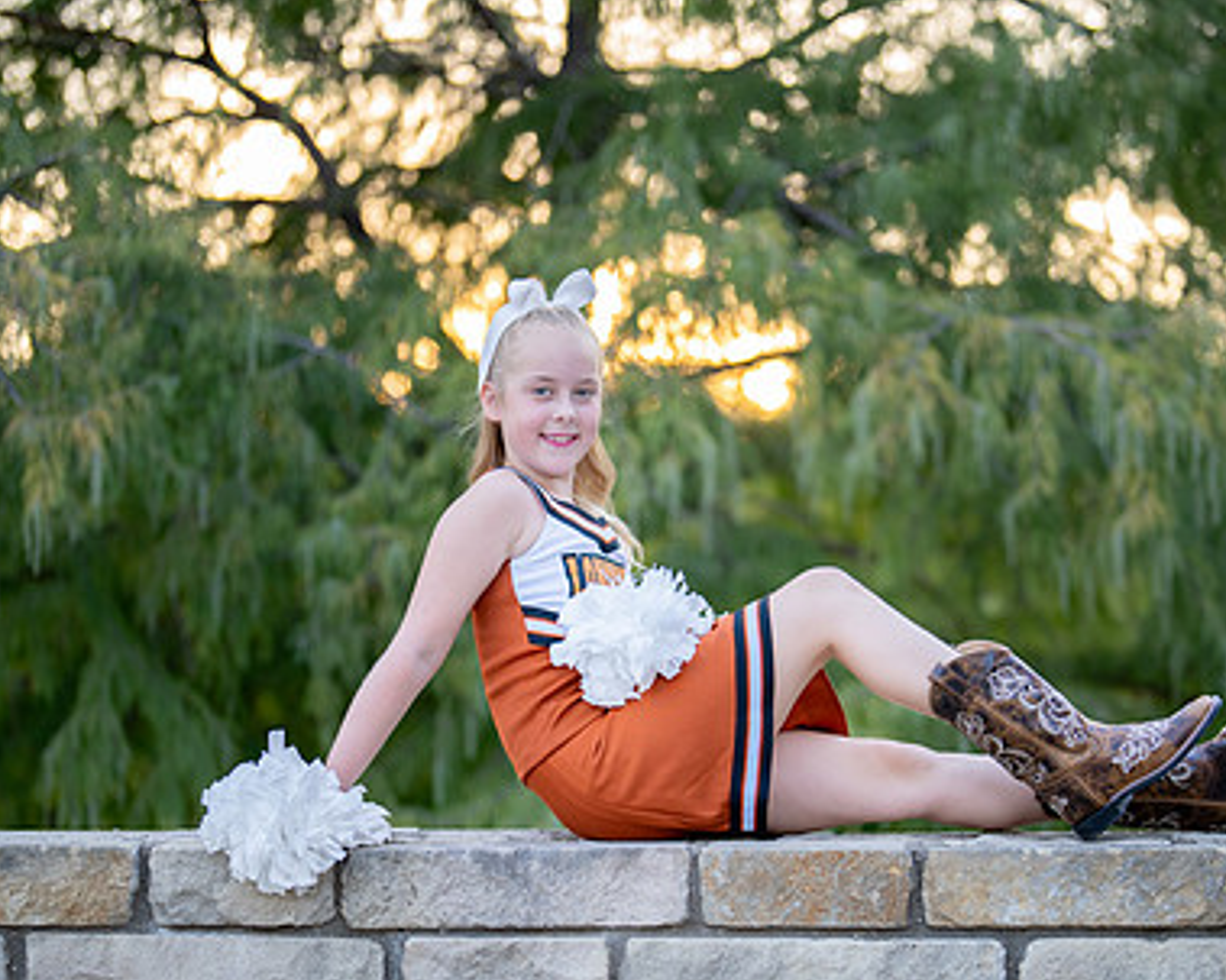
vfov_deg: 18.0
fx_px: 3083
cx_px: 711
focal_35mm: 85
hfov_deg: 22.5
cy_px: 682
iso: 100
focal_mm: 50
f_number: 1.2
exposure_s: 1/320
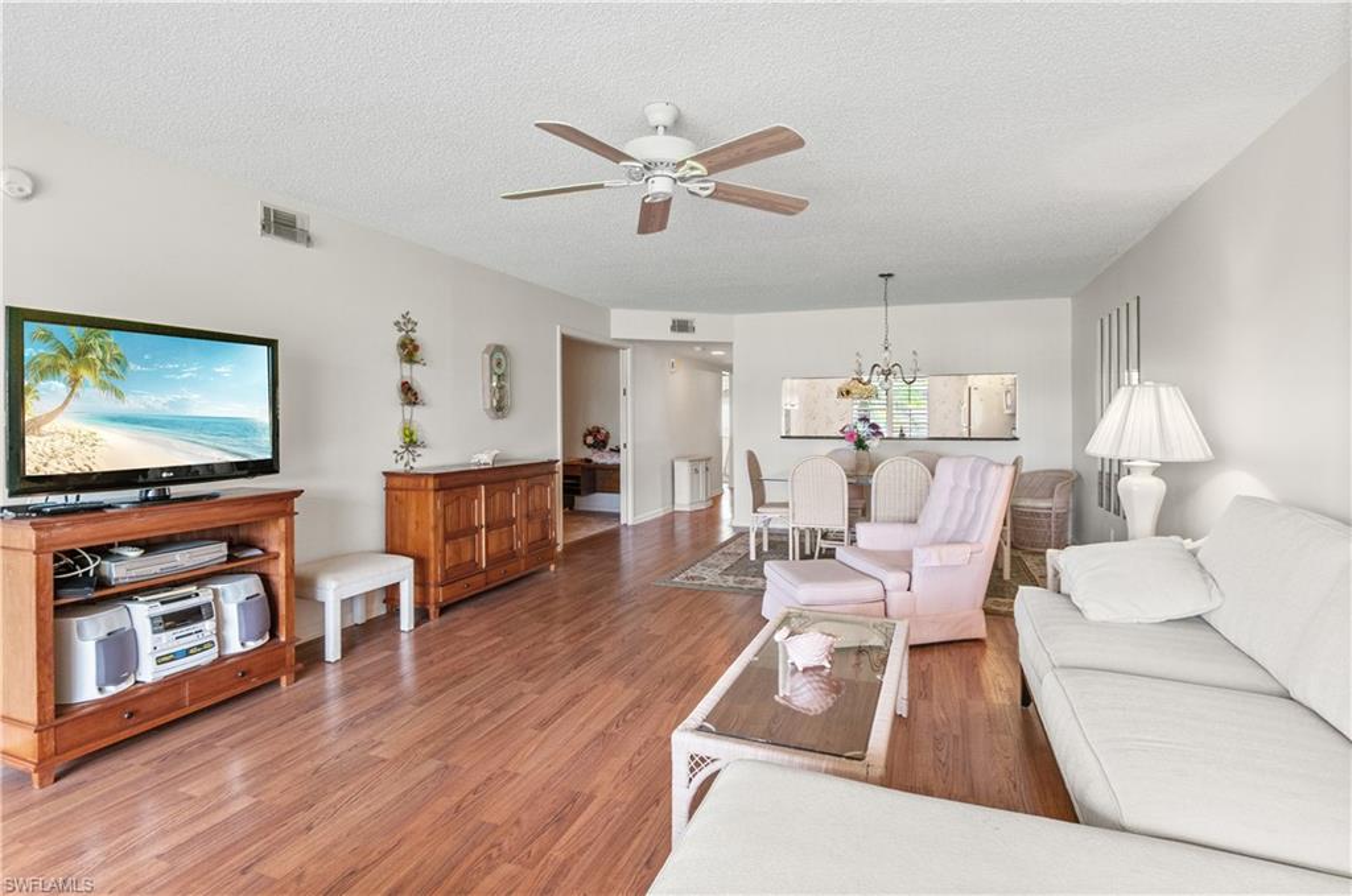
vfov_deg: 69.5
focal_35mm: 17
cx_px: 676
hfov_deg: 92.5
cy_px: 448
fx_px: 647
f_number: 8
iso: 200
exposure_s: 1/2
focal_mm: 11.5
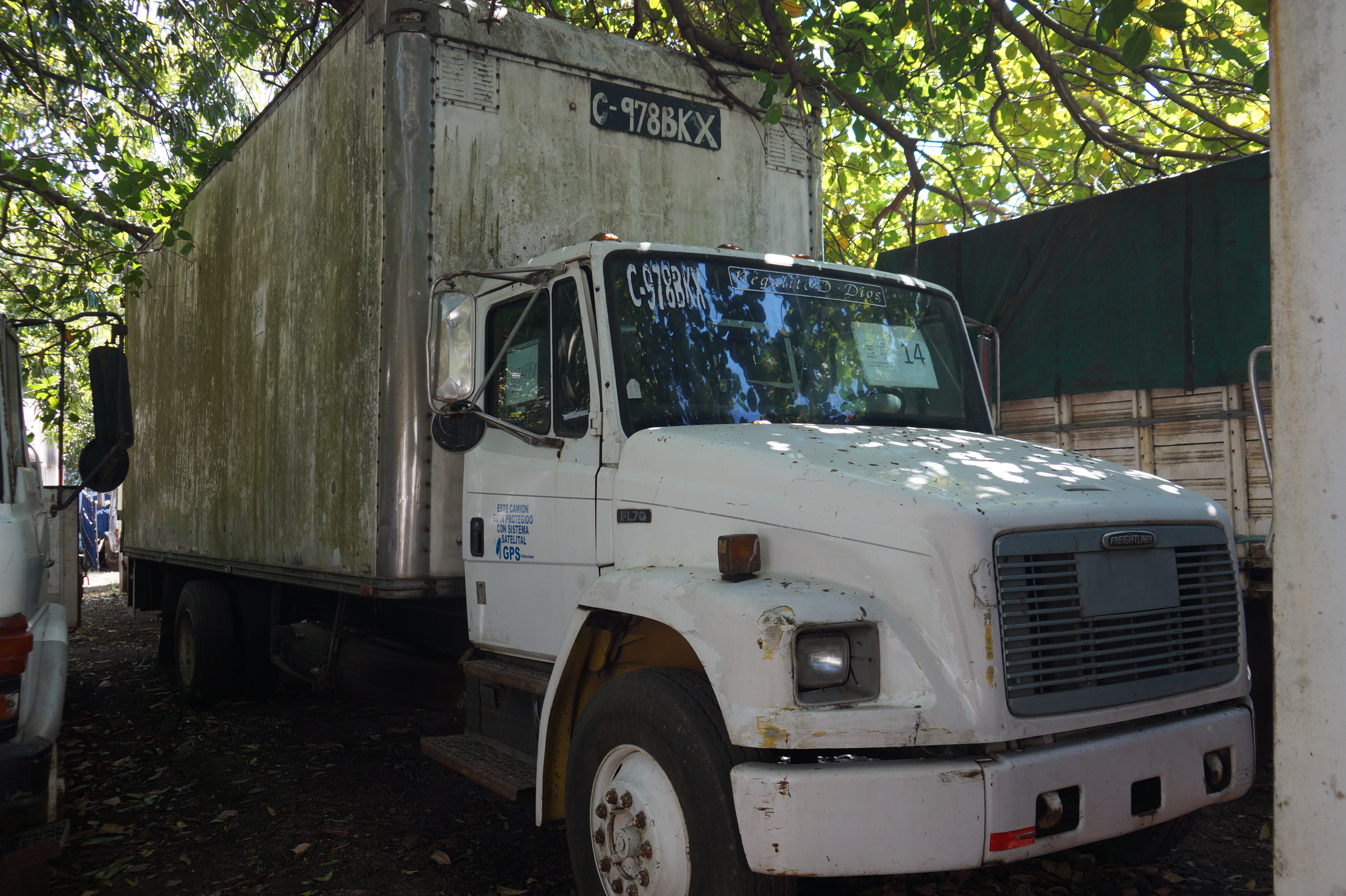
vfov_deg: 43.6
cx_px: 673
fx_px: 1121
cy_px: 448
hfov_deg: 62.0
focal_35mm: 30
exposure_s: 1/160
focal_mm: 20
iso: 200
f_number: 4
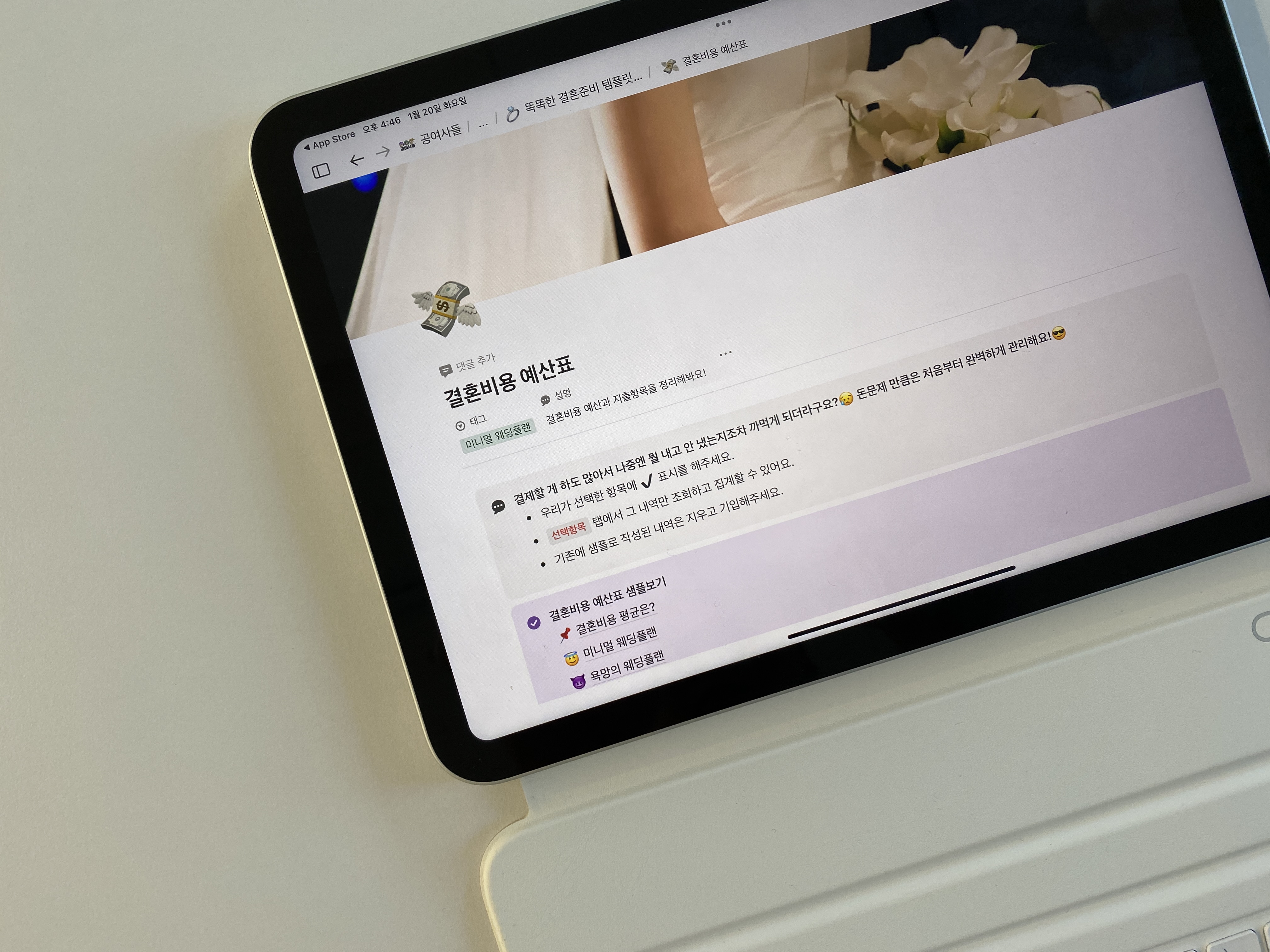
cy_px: 476
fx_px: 954
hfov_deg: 67.3
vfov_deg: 53.1
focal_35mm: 26
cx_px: 635
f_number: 1.8
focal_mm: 4.25
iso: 80
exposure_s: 1/120
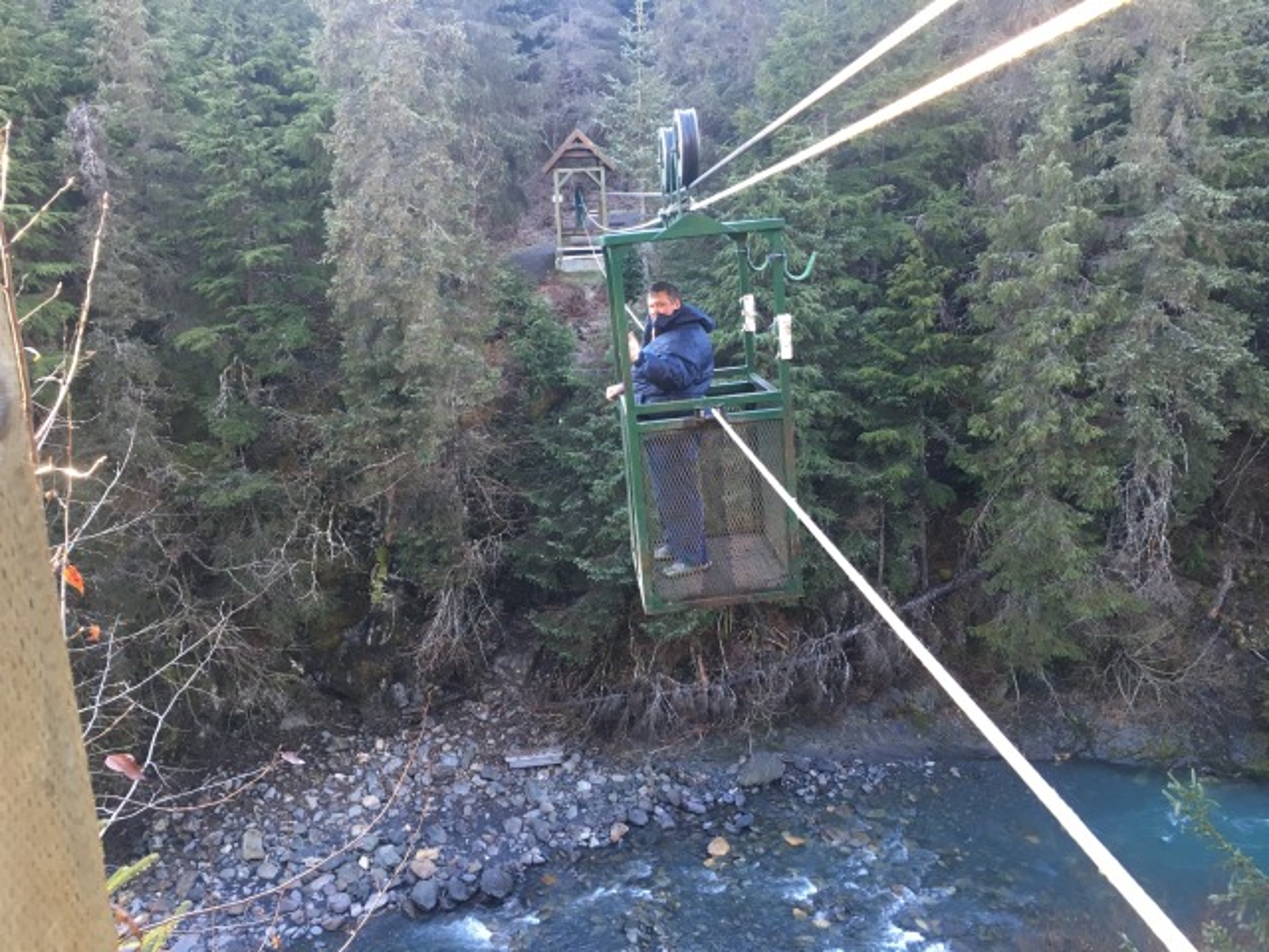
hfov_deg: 61.7
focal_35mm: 29
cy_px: 476
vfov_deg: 48.2
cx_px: 634
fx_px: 1063
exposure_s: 1/30
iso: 64
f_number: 2.2
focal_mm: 4.15
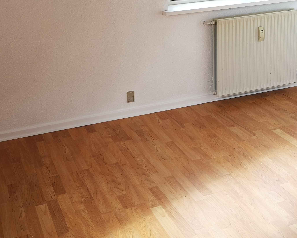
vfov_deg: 28.7
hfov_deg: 36.4
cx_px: 109
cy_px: 29
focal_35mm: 51
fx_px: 448
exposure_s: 1/180
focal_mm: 3.95
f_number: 1.8
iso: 50
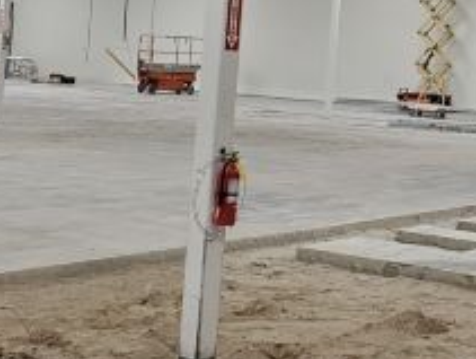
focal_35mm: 82
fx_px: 1129
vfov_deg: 17.7
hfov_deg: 22.1
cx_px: 558
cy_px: 16
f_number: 2.4
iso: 100
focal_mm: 4.3
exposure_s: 1/100
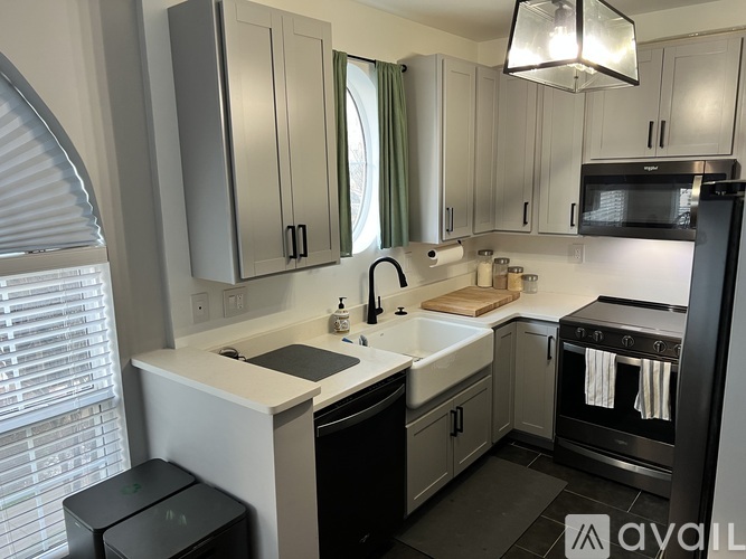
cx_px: 373
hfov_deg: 67.3
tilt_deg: -11.7
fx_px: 560
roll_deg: +1.4
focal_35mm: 26
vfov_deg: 53.0
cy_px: 280
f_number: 1.5
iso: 160
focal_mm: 5.7
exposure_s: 1/60
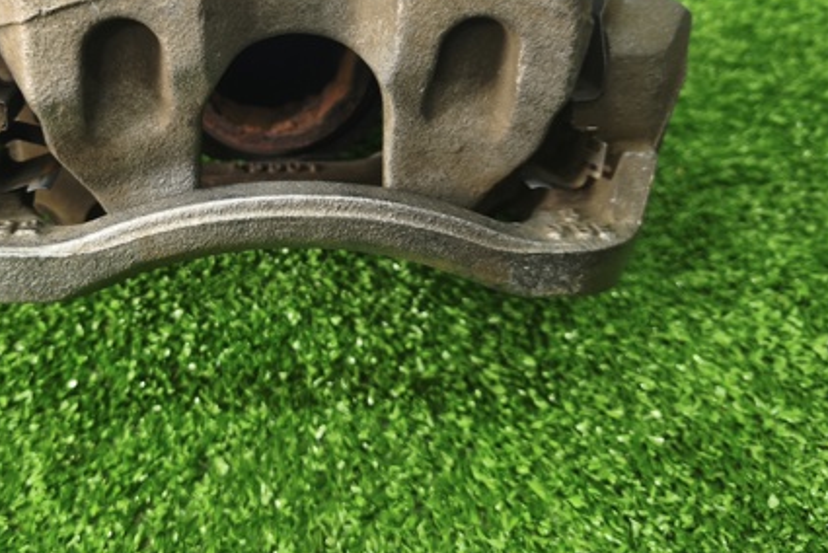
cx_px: 253
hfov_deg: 51.7
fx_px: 829
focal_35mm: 36
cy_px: 158
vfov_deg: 36.3
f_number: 1.7
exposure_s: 1/50
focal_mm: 5.35
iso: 500
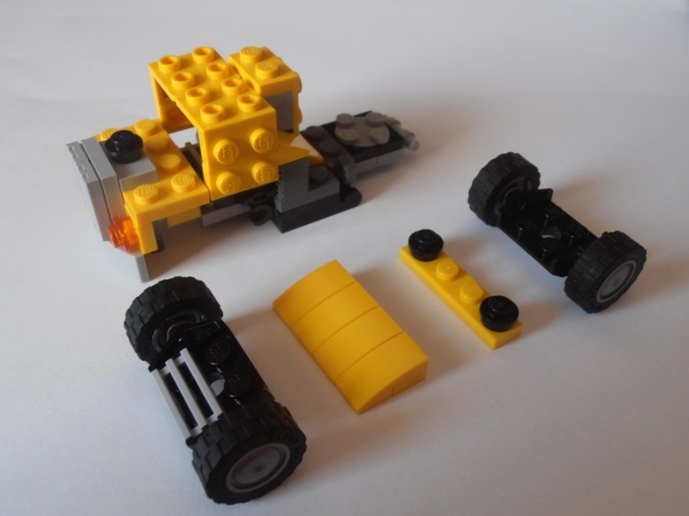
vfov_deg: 38.7
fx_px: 736
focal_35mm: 37
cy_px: 258
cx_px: 344
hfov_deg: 50.1
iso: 125
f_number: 3.9
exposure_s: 1/20
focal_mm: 6.61
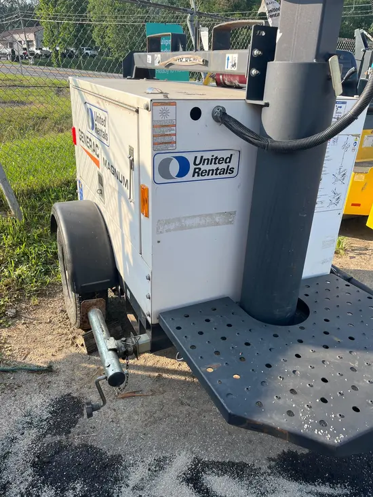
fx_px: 373
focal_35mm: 26
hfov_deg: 53.1
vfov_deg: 67.3
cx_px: 186
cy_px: 248
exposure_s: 1/1309
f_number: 1.6
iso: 50
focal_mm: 5.1
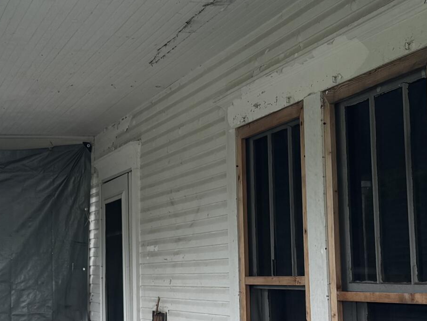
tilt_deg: +5.4
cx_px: 105
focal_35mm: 79
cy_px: 171
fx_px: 975
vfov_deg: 18.7
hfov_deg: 24.4
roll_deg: +0.5
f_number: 1.78
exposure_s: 1/765
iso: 80
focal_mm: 6.76
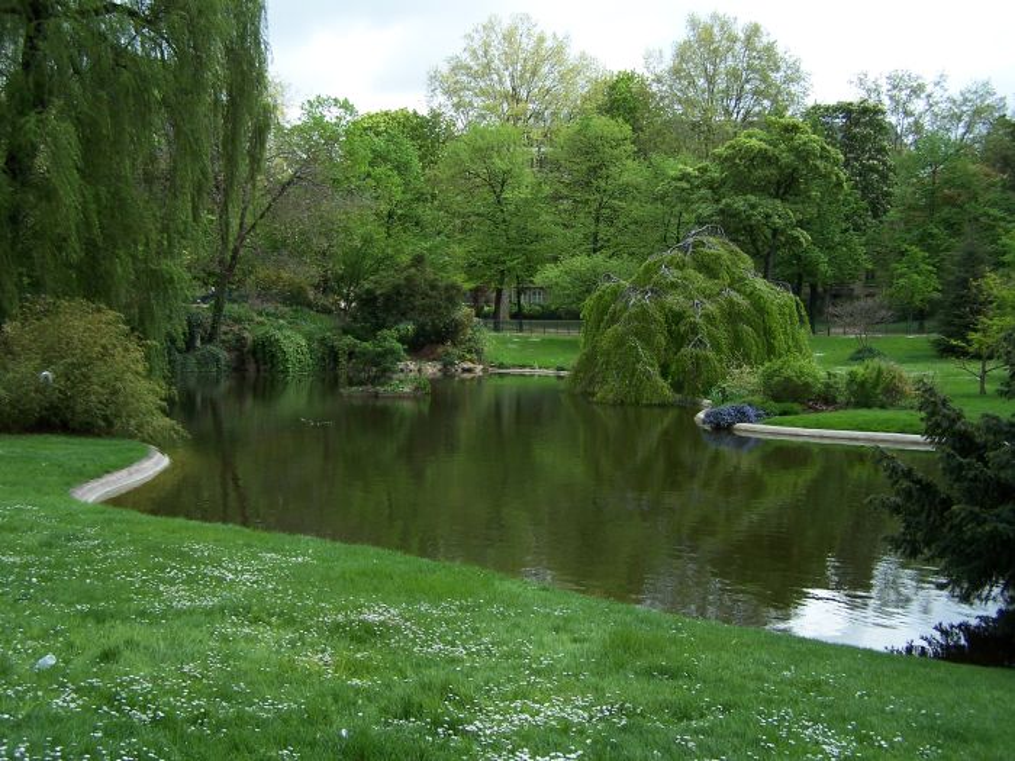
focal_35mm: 38
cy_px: 380
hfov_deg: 49.0
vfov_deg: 37.7
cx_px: 508
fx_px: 1114
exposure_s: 1/500
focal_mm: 6.3
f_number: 2.8
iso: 80
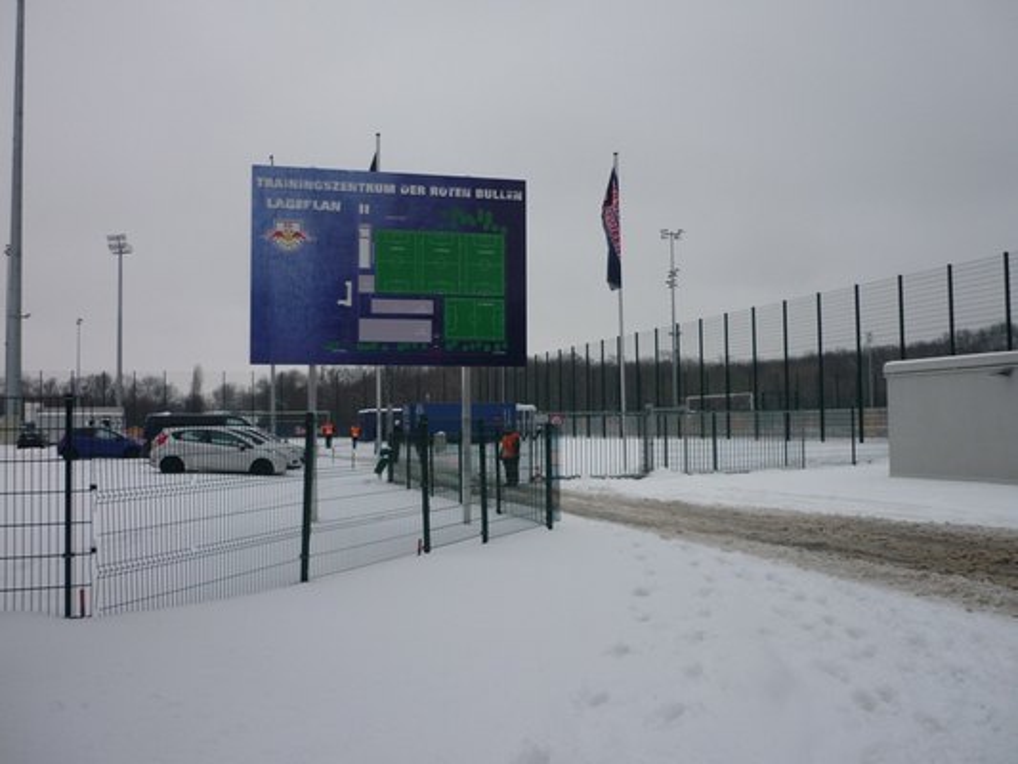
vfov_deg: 43.0
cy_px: 382
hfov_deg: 55.3
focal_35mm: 33
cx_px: 509
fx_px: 971
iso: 80
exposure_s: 1/800
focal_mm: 5.5
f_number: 2.8
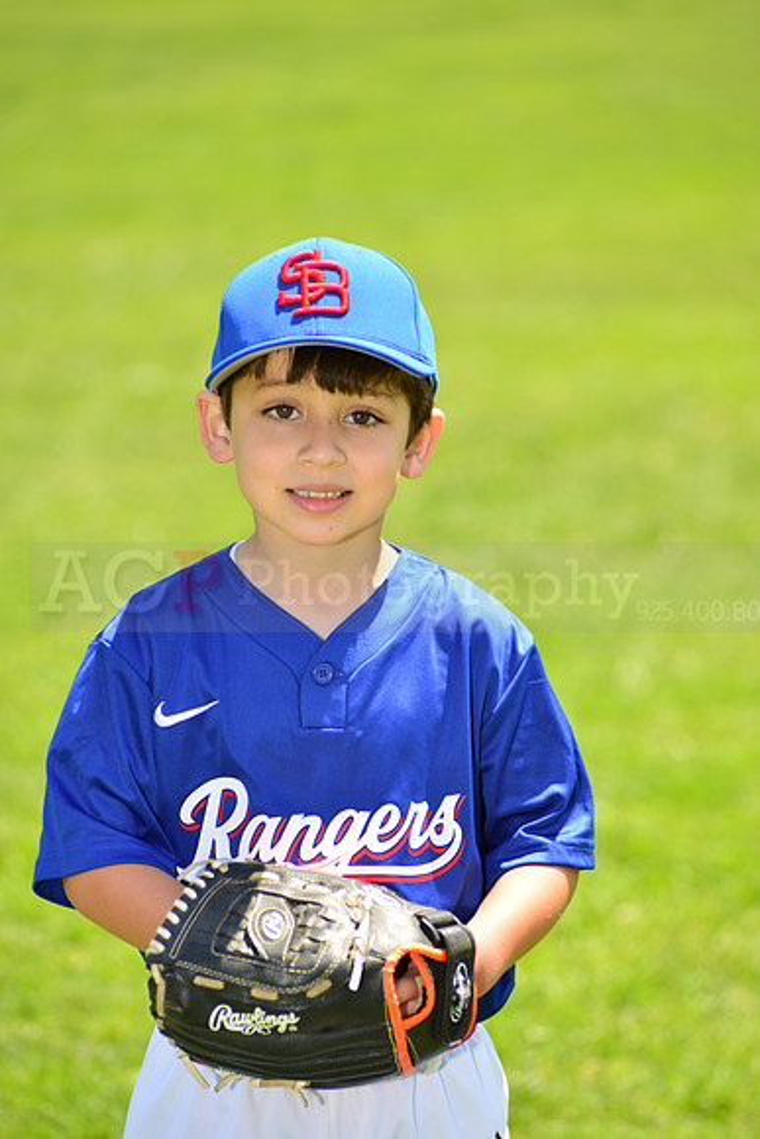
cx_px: 380
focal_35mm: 170
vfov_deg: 12.1
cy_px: 570
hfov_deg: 8.1
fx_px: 5380
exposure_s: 1/250
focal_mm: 170
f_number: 5
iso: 100
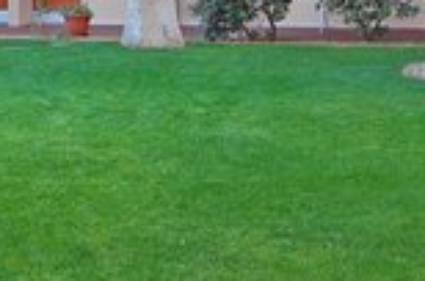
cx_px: -14
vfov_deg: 16.8
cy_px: -34
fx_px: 919
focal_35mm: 78
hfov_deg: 24.7
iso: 200
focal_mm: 10
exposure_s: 1/50
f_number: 4
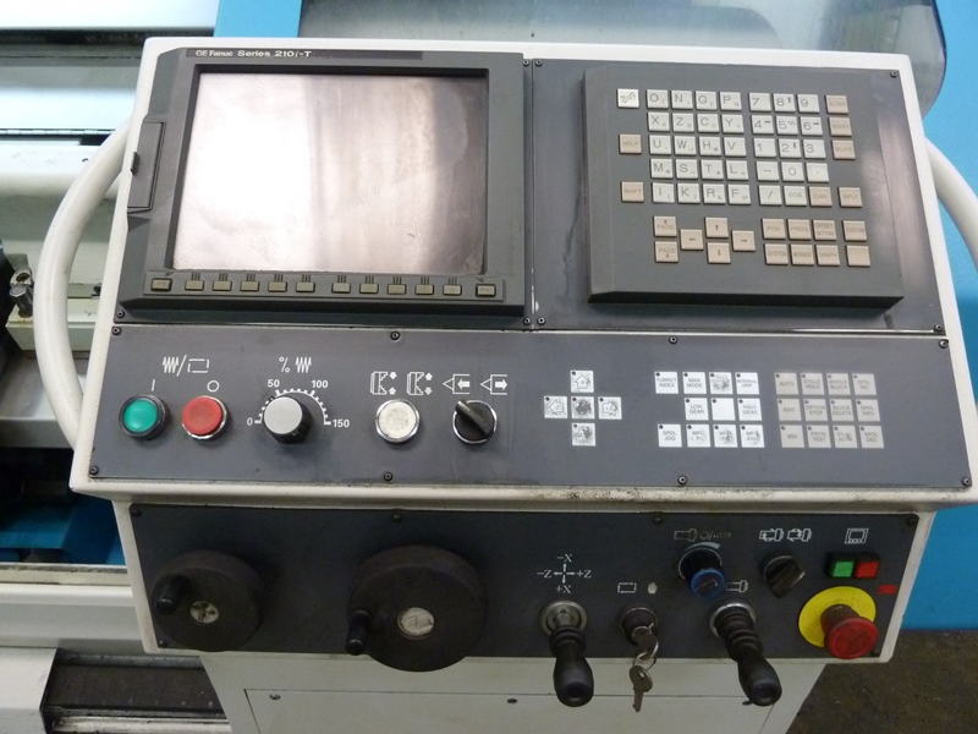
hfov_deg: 69.4
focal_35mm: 25
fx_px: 706
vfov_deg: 54.9
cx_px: 489
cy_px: 367
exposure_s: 1/25
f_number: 3.3
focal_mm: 4.1
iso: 400
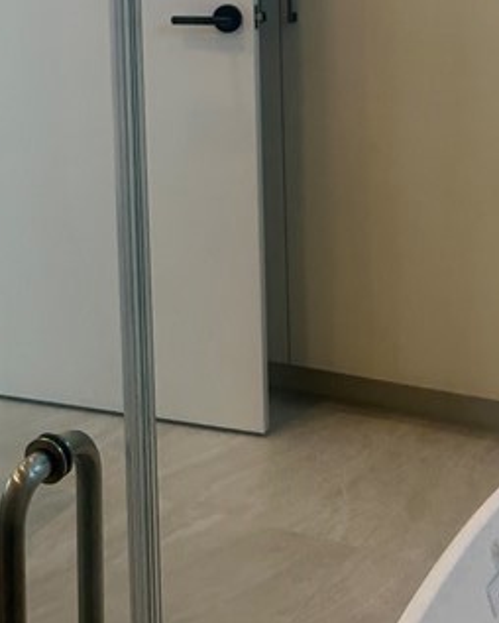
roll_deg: +2.8
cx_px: -94
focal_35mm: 82
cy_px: -4
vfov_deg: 22.4
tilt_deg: -3.0
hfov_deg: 17.9
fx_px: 1512
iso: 50
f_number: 1.5
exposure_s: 1/120
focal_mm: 5.7
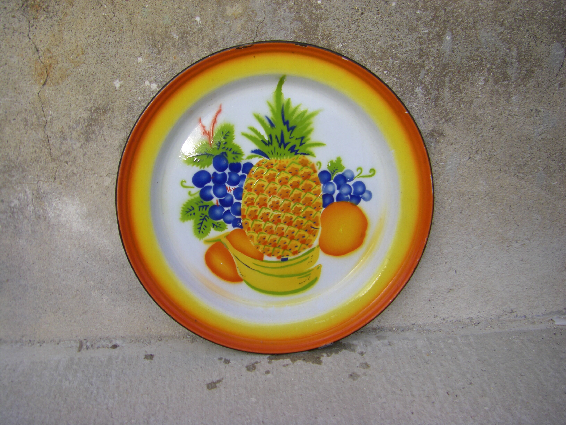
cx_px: 283
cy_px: 212
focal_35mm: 38
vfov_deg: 37.7
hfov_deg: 49.0
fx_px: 621
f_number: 3.5
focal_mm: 6.3
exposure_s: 1/160
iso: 64
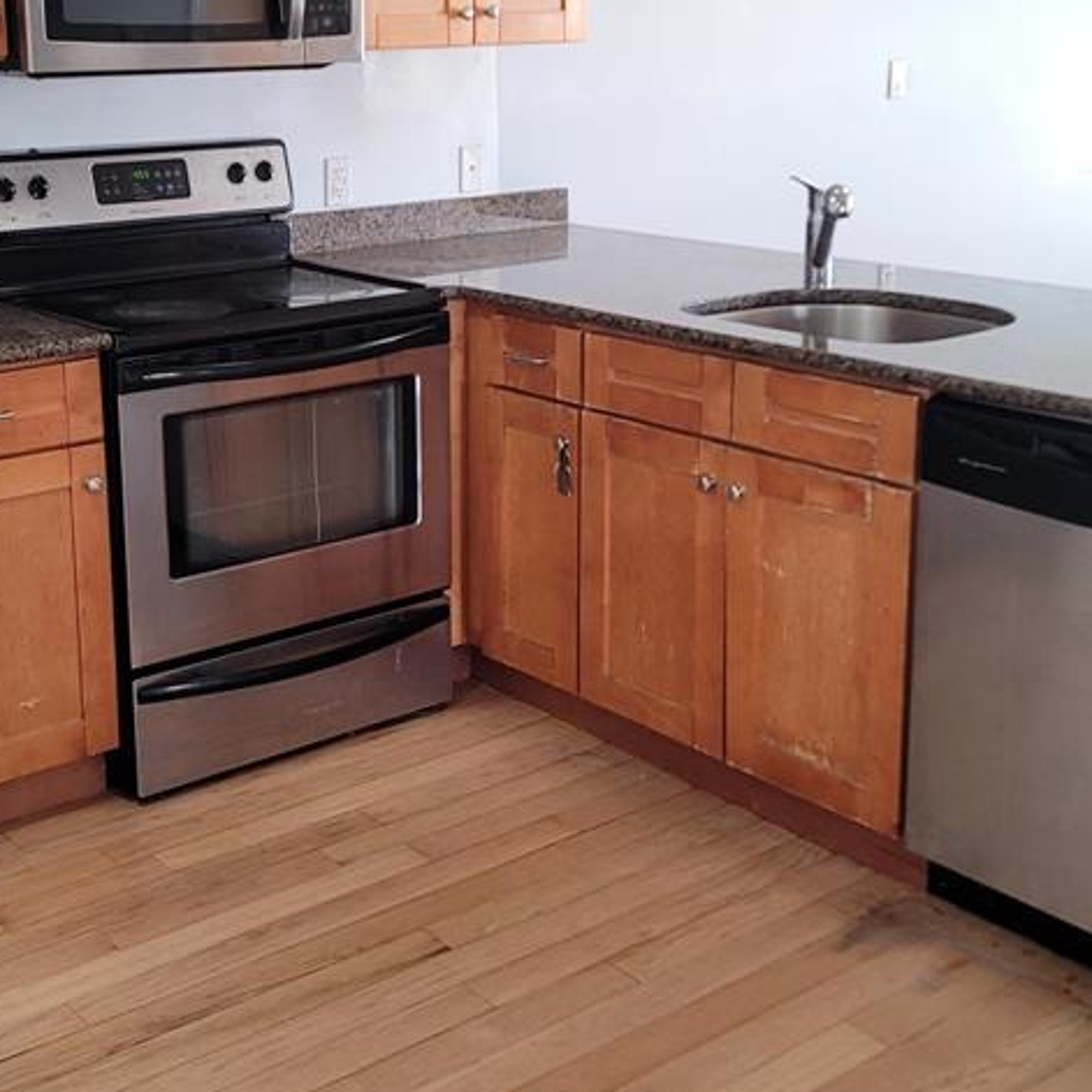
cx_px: 392
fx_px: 1713
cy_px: 385
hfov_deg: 35.1
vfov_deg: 35.1
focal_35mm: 48
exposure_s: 1/60
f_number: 1.8
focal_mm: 7
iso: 200
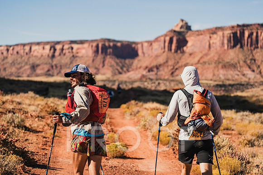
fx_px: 619
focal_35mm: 85
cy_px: 75
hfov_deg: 24.0
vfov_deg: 16.1
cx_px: 126
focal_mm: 74
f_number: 2.8
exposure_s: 1/1250
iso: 160
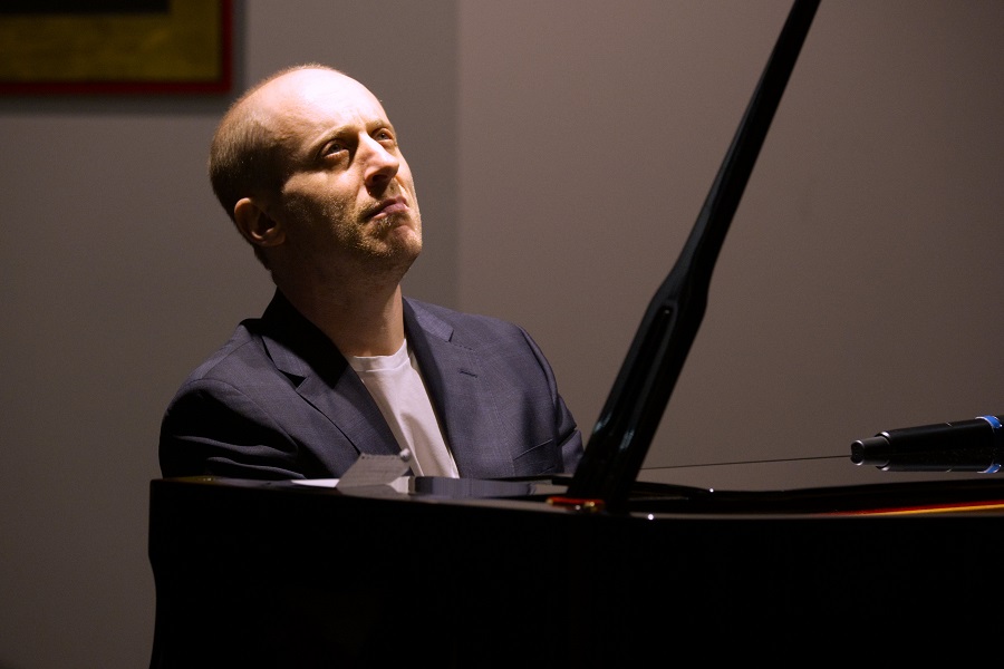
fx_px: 9147
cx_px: 502
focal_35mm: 328
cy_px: 334
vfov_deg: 4.2
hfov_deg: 6.3
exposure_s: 1/100
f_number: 6.4
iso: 3200
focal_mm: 218.7
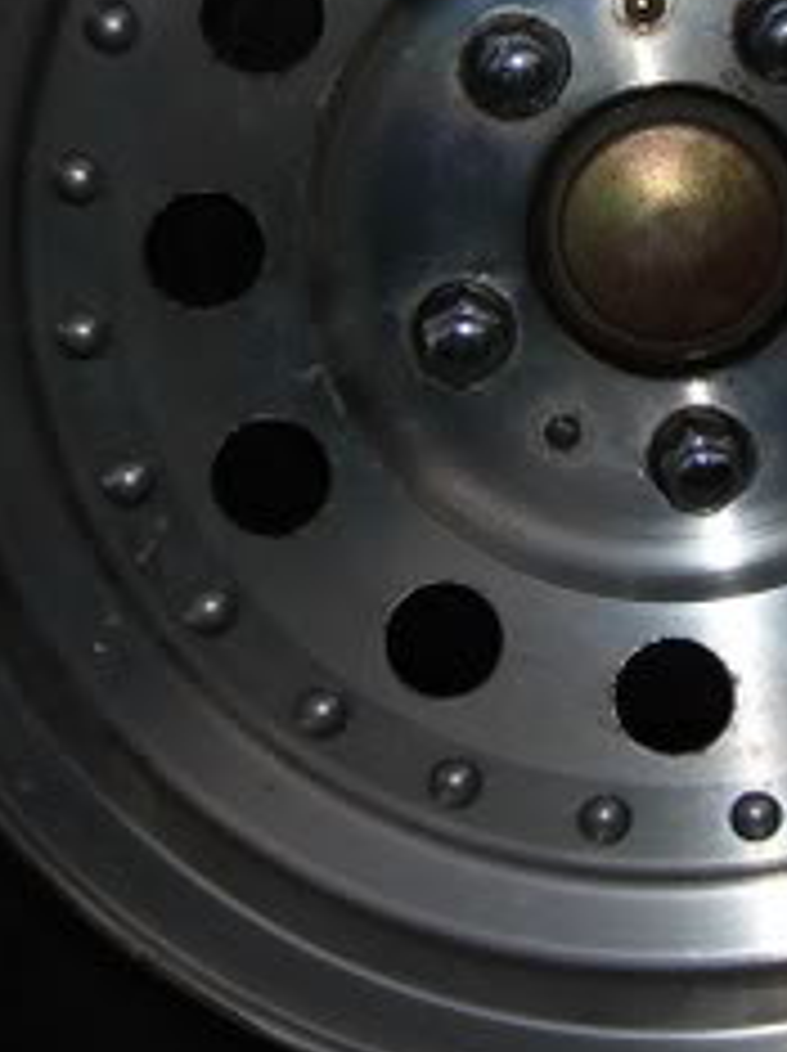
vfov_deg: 18.7
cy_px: 216
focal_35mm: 104
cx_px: 598
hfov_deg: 14.1
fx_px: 3158
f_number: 3.2
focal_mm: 6.3
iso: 50
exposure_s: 1/60.1
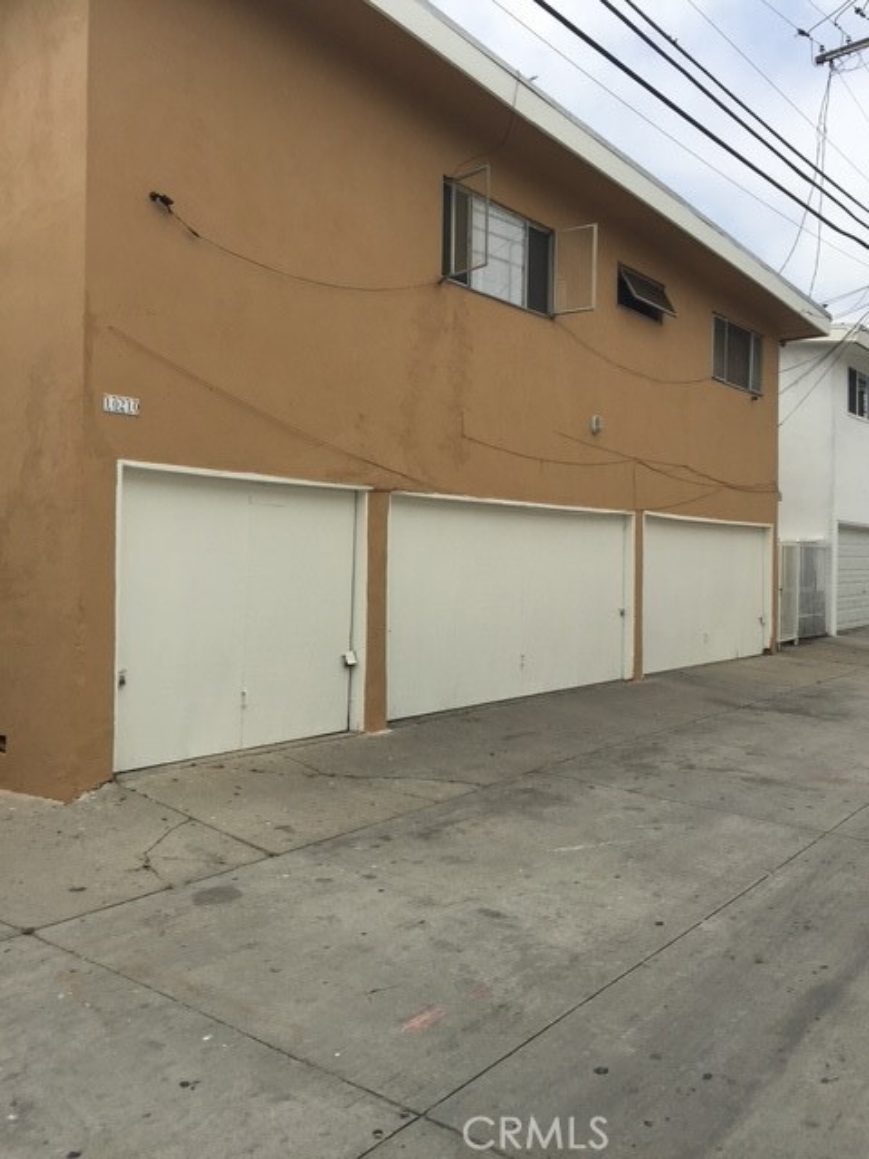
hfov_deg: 48.2
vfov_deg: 61.7
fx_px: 971
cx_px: 434
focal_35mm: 29
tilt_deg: +3.5
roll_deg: -2.6
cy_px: 580
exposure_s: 1/2198
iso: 32
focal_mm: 4.15
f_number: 2.2
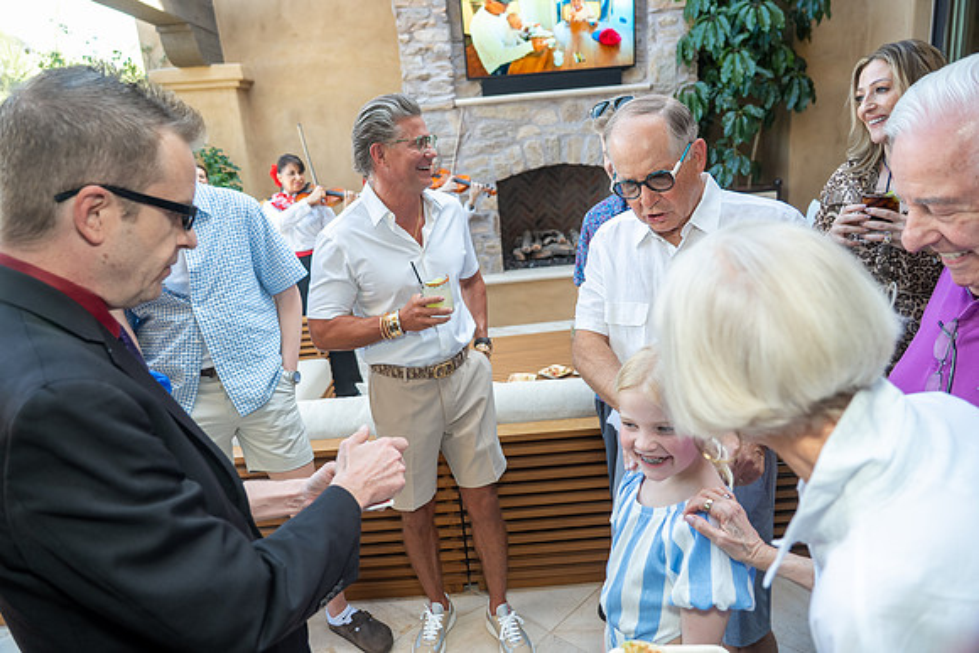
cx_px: 490
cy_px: 326
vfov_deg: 53.2
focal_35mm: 24
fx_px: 653
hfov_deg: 73.7
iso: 400
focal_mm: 24
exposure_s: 1/200
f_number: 4
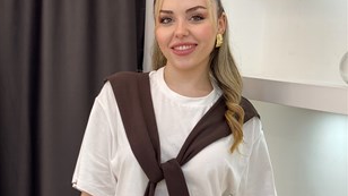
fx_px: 701
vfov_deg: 15.8
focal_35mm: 76
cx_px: 174
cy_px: 160
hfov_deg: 27.9
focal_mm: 6
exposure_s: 1/100
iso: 64
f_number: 2
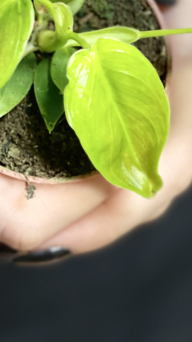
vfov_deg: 12.5
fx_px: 1547
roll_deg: +1.9
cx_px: 56
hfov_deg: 7.1
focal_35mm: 171
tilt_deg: -40.7
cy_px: 38
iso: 125
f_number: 2.2
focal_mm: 7.5
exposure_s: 1/50
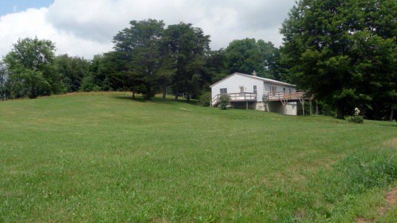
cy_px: 84
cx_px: 198
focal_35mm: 33
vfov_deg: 35.5
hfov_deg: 59.5
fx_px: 347
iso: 100
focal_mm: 4.7
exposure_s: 1/1300
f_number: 3.3
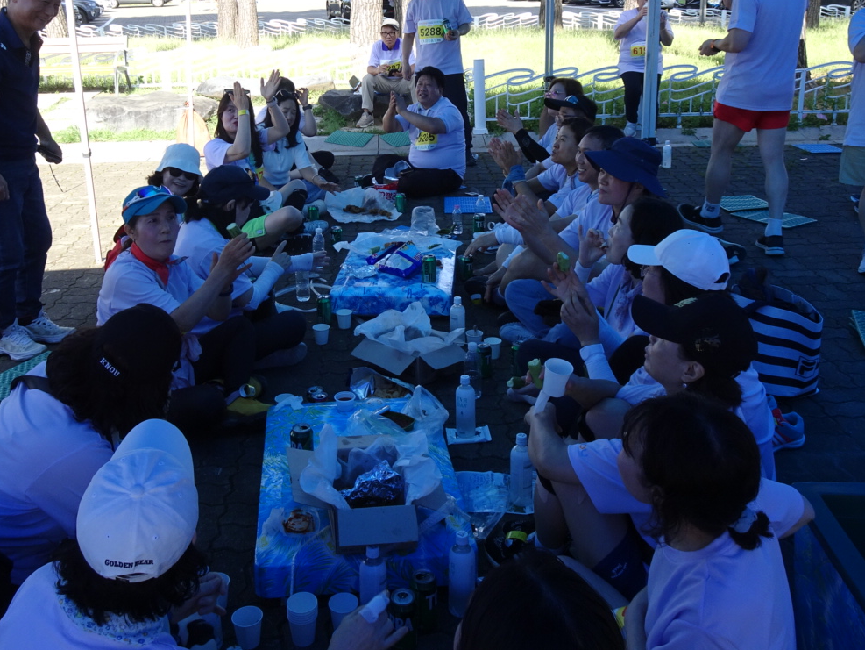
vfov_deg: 39.9
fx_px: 875
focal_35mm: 35
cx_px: 390
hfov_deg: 52.5
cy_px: 189
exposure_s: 1/200
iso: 80
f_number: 3.5
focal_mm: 4.1
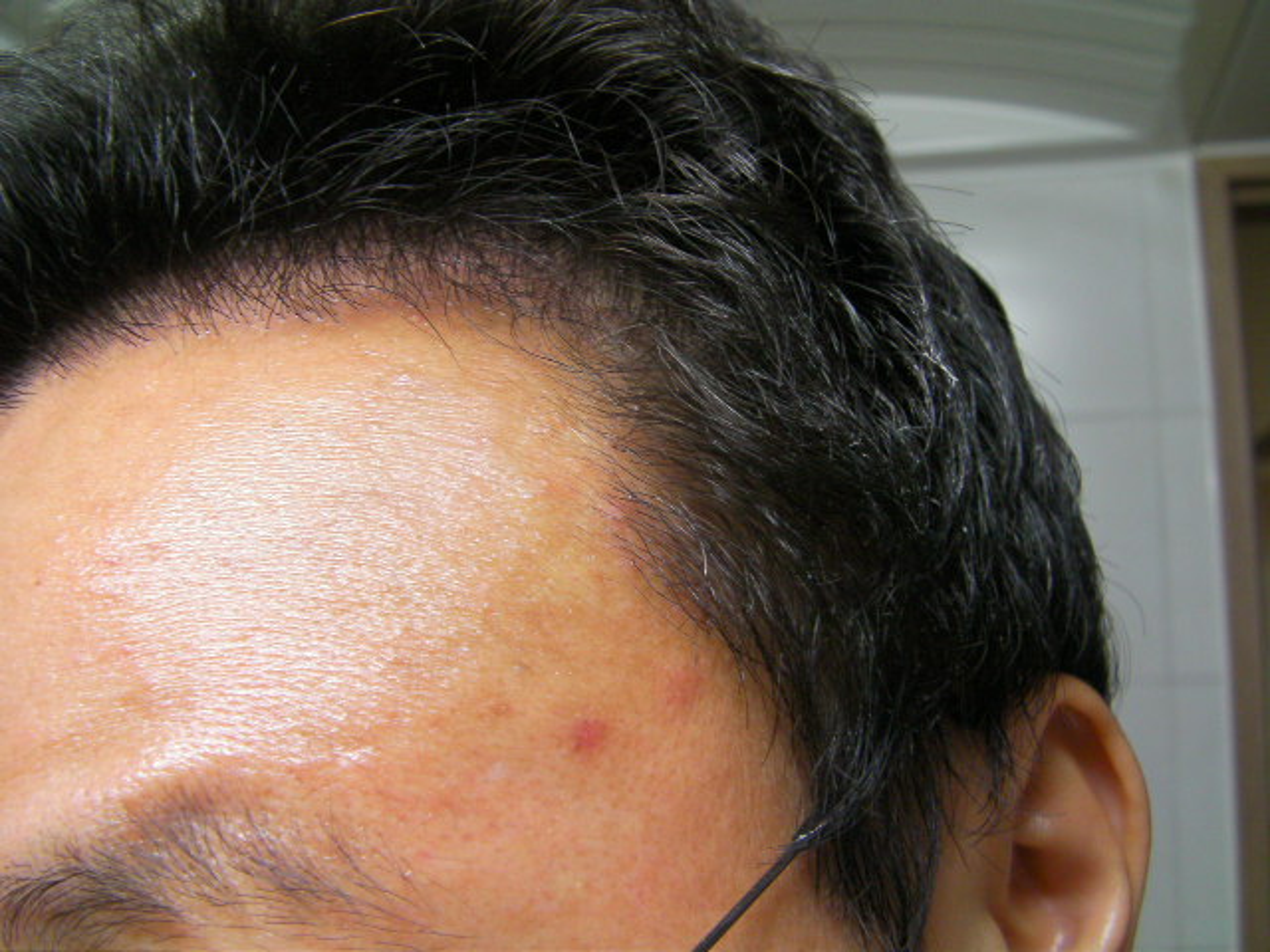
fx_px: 1394
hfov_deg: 49.0
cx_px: 635
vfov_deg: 37.7
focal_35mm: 38
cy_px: 476
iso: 174
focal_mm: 6.8
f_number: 3.5
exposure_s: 1/30
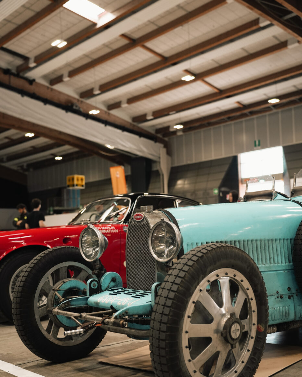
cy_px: 215
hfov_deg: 34.9
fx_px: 480
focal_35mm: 43
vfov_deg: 42.8
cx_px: 151
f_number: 2.8
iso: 640
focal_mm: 38
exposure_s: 1/100
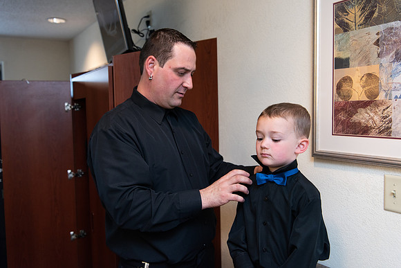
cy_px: 134
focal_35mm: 34
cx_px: 200
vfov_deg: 38.9
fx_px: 379
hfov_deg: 55.8
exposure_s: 1/125
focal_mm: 34
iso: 800
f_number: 4
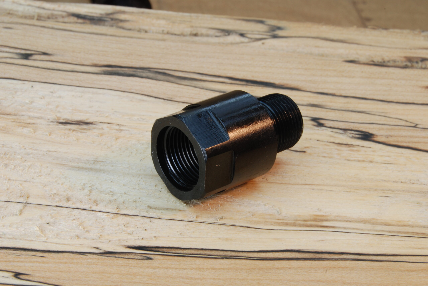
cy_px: 143
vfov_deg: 16.6
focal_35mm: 82
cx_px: 214
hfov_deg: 24.6
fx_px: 982
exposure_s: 1/6
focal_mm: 55
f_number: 22
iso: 200
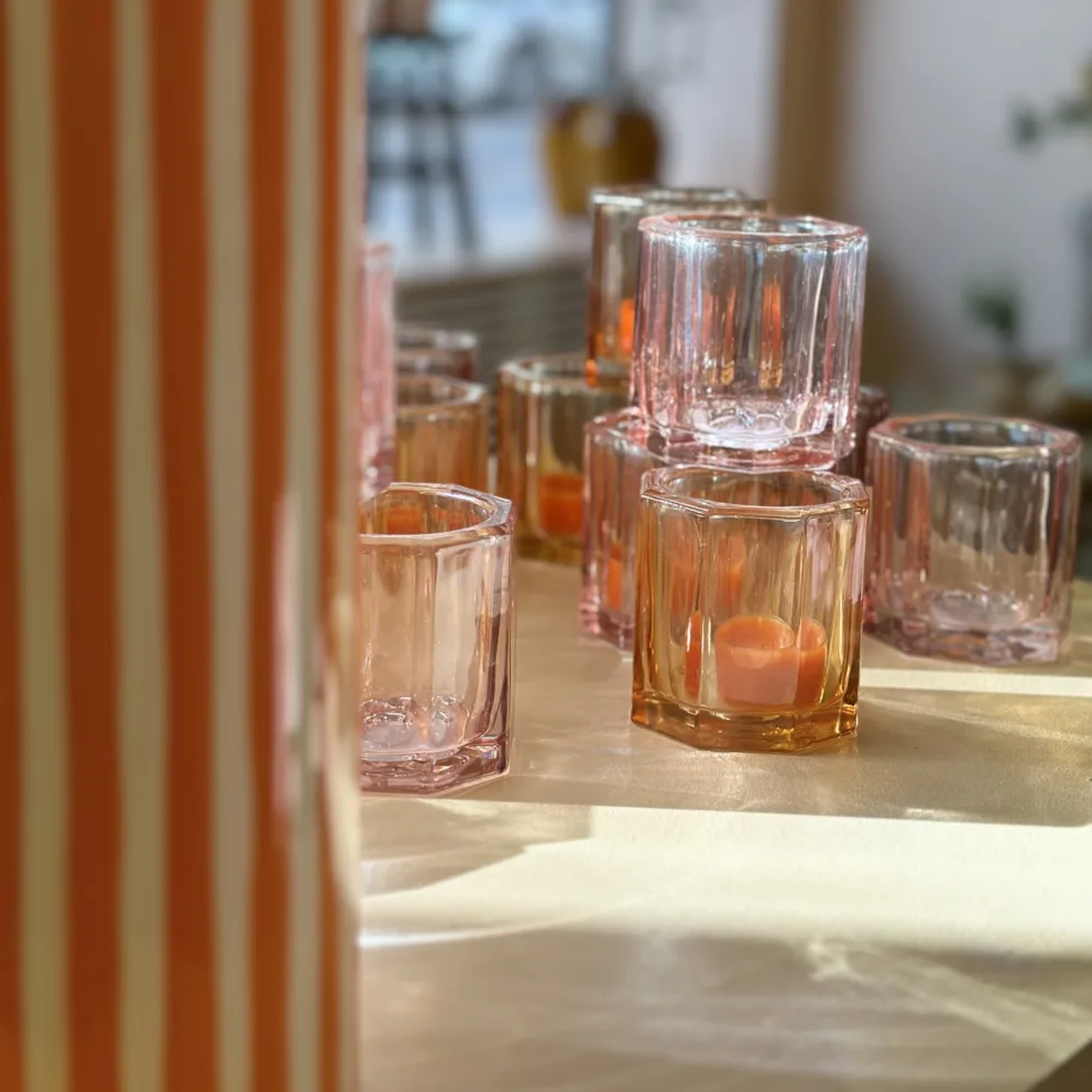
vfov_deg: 30.0
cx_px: 549
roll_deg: -2.0
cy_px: 436
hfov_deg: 30.0
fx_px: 2034
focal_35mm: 57
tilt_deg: -11.6
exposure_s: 1/580
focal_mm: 6.86
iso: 80
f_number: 1.78
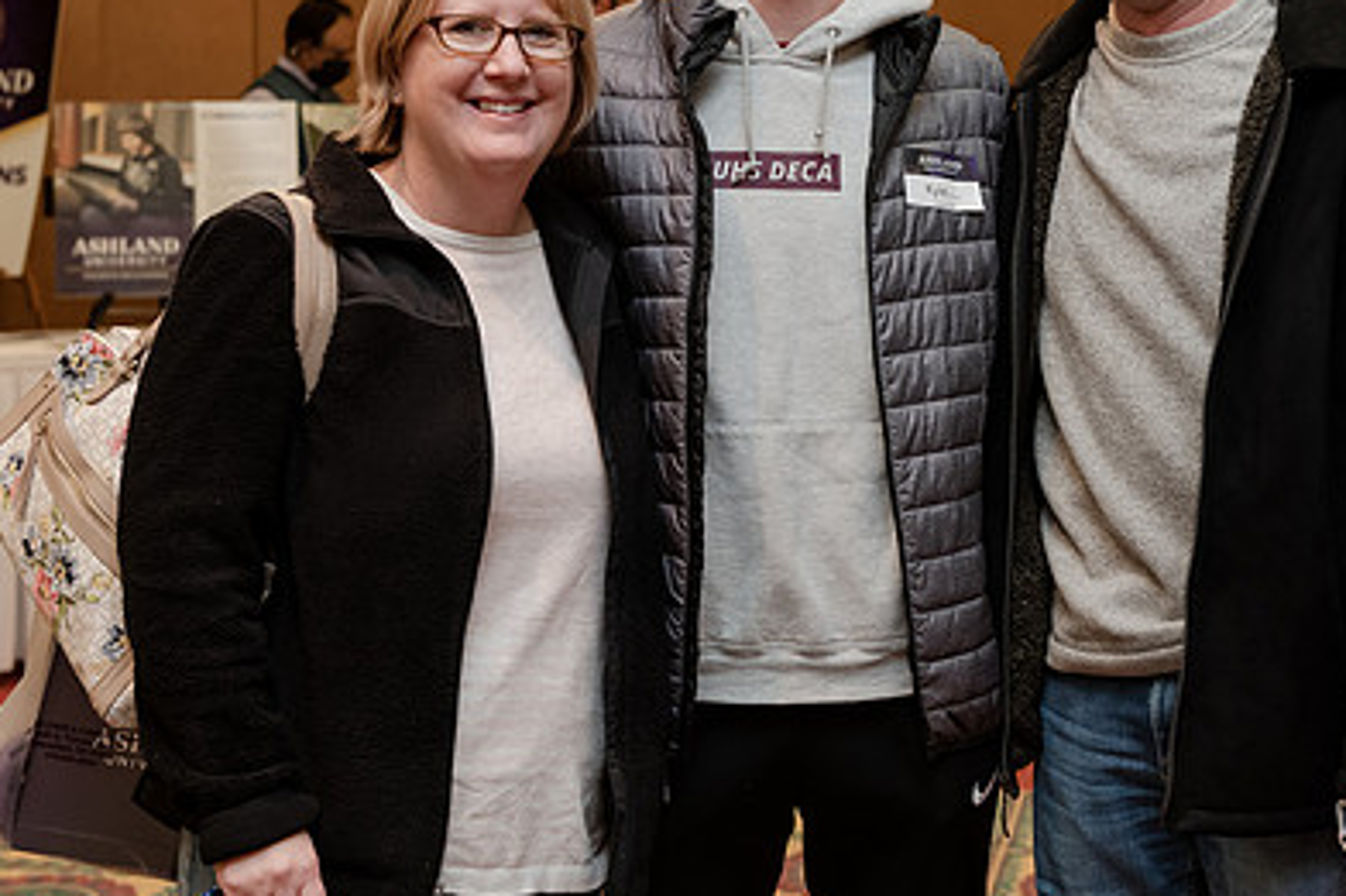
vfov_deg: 18.3
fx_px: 2765
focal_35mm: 74
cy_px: 263
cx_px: 769
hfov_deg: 27.3
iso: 1250
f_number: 4.5
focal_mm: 50
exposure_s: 1/160
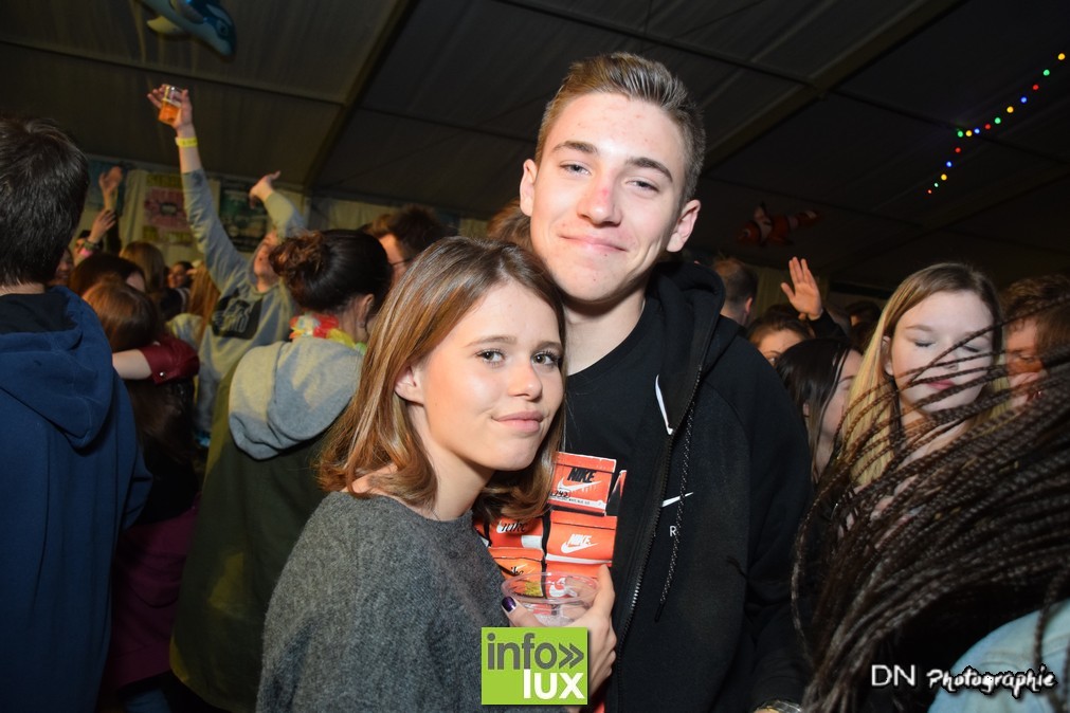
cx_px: 535
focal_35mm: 30
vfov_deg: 43.6
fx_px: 892
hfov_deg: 61.9
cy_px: 356
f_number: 3.5
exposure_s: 1/60
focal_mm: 20
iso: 1600
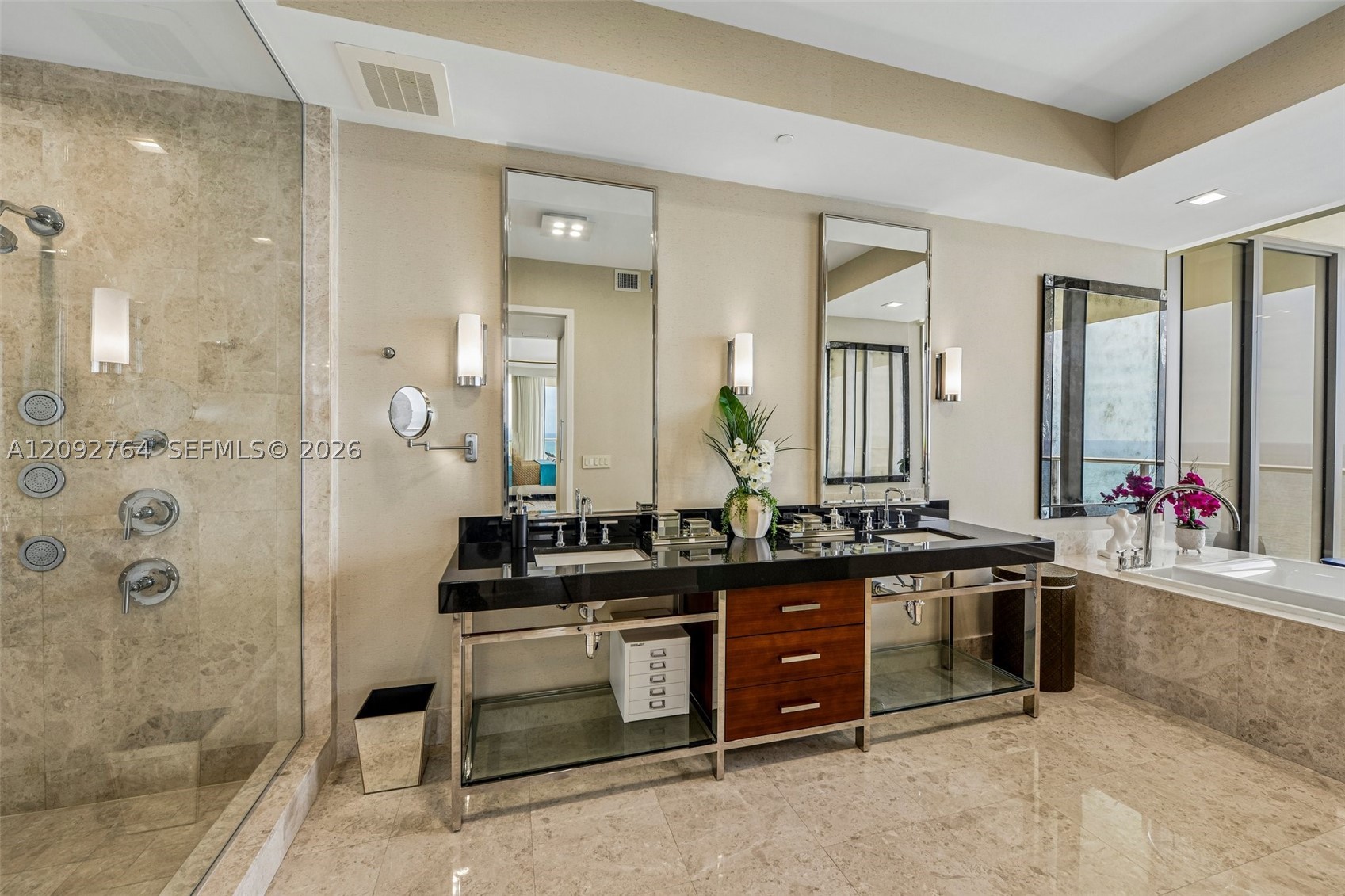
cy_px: 448
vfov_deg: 81.2
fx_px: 523
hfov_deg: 104.3
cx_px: 672
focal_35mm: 14
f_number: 9
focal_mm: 14
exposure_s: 1/13
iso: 200
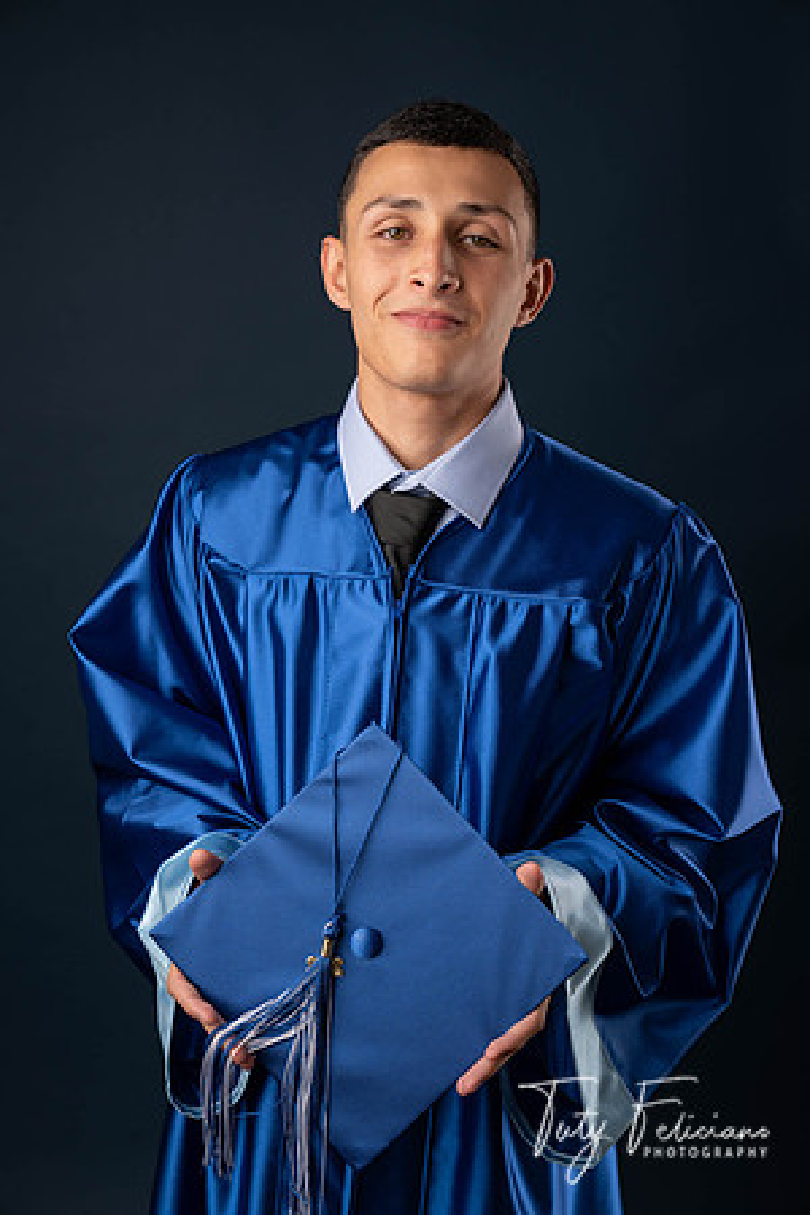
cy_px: 608
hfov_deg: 22.3
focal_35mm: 61
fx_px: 2059
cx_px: 405
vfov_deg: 32.9
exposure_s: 1/100
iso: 200
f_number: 5.6
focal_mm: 61
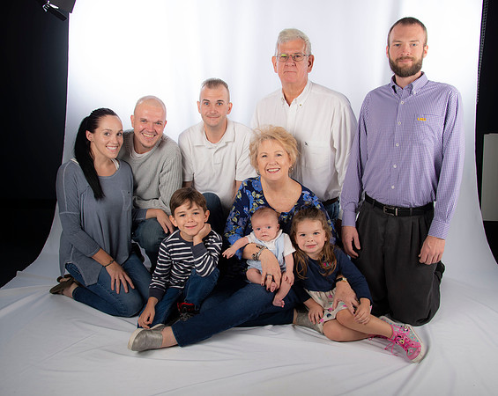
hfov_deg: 54.1
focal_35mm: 33
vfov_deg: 44.2
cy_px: 206
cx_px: 244
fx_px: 488
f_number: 5.6
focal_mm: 27
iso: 100
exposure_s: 1/200
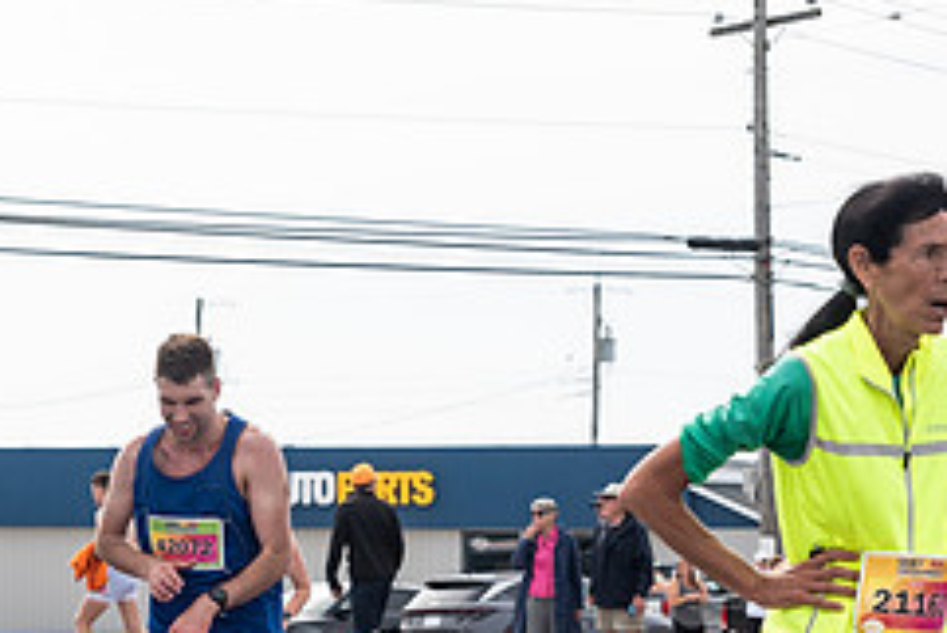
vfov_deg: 8.9
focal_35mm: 154
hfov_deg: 13.3
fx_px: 4053
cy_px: 431
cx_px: 200
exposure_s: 1/3200
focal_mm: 52
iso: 800
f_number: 4
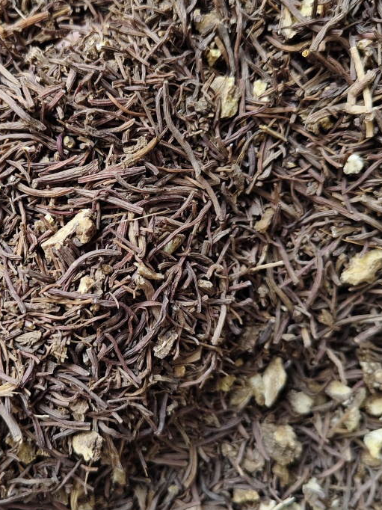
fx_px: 530
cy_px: 248
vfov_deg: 51.4
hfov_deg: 39.1
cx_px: 121
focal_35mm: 36
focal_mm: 5.56
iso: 1591
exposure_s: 1/510
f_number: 1.88
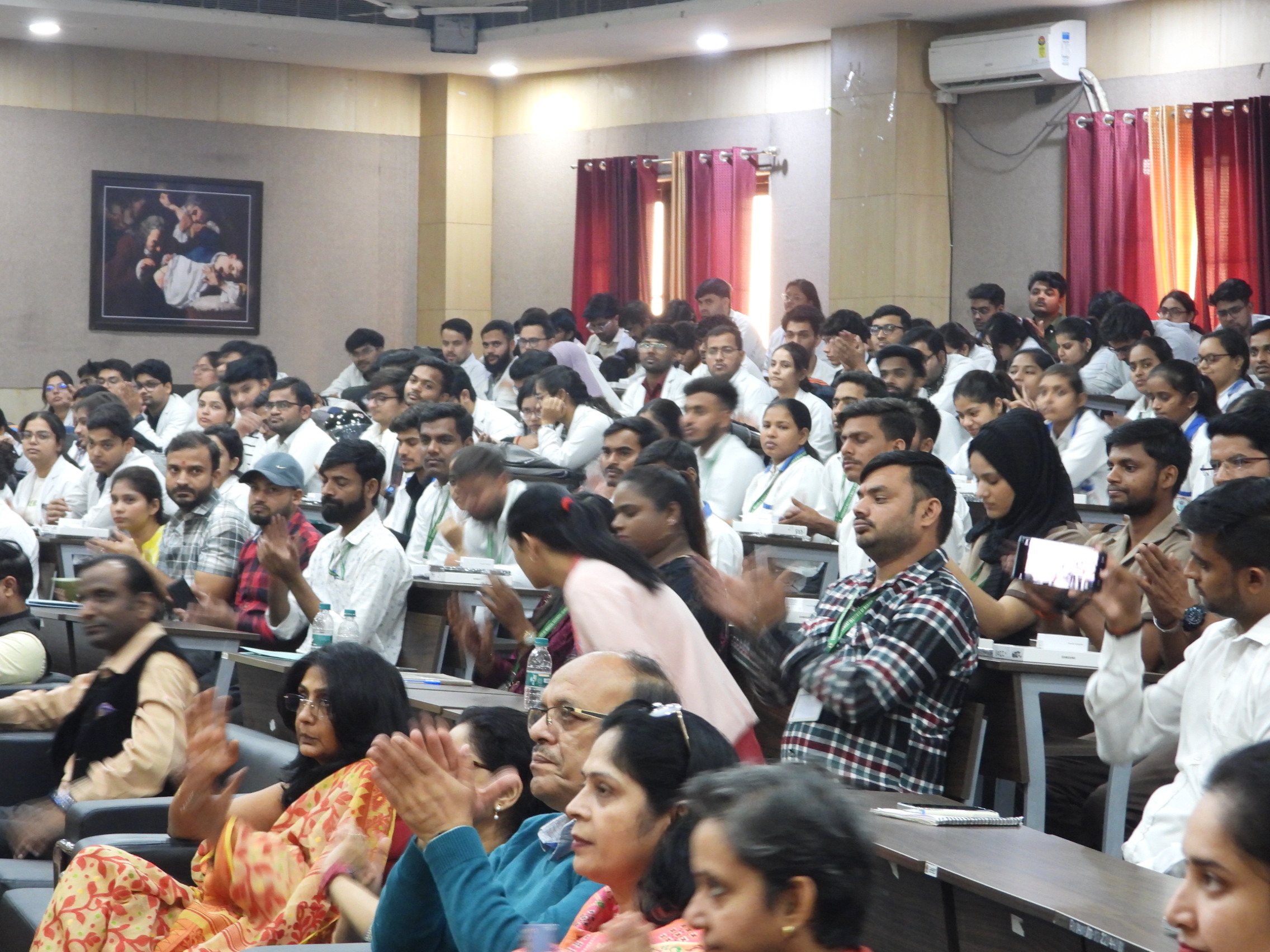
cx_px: 635
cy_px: 476
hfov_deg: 20.2
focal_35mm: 97
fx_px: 3559
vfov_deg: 15.2
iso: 640
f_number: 3.5
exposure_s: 1/15
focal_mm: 17.5
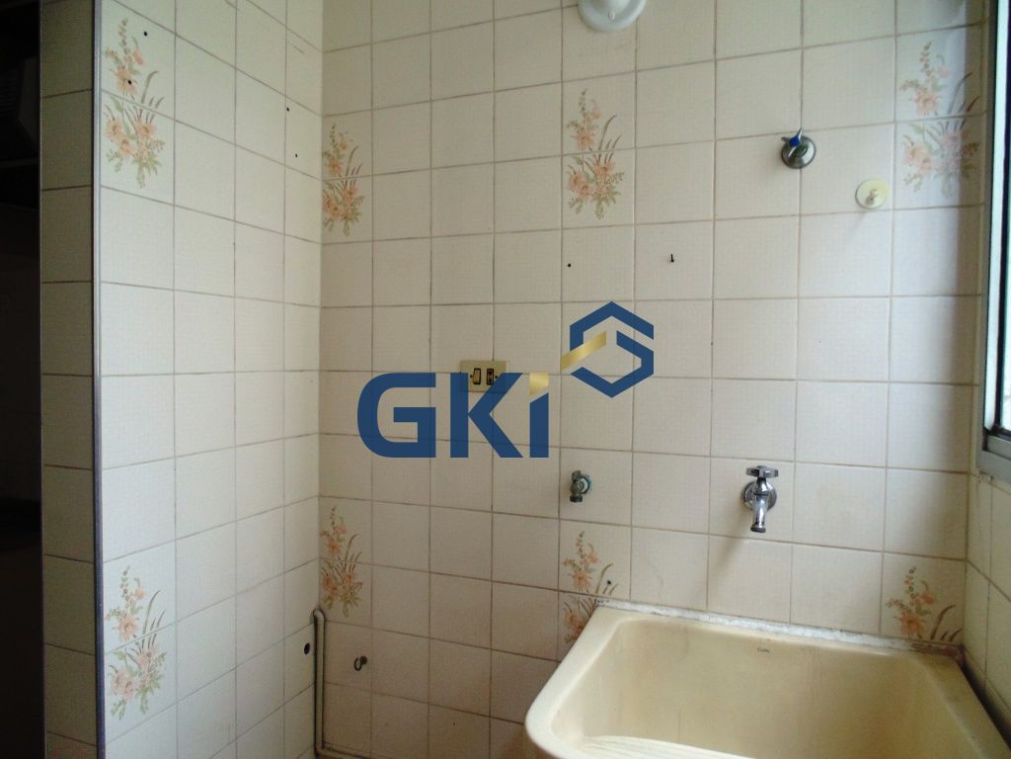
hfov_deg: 76.4
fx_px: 643
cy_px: 380
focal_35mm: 22
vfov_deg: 61.1
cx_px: 506
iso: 80
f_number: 3.1
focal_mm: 4
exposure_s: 1/250
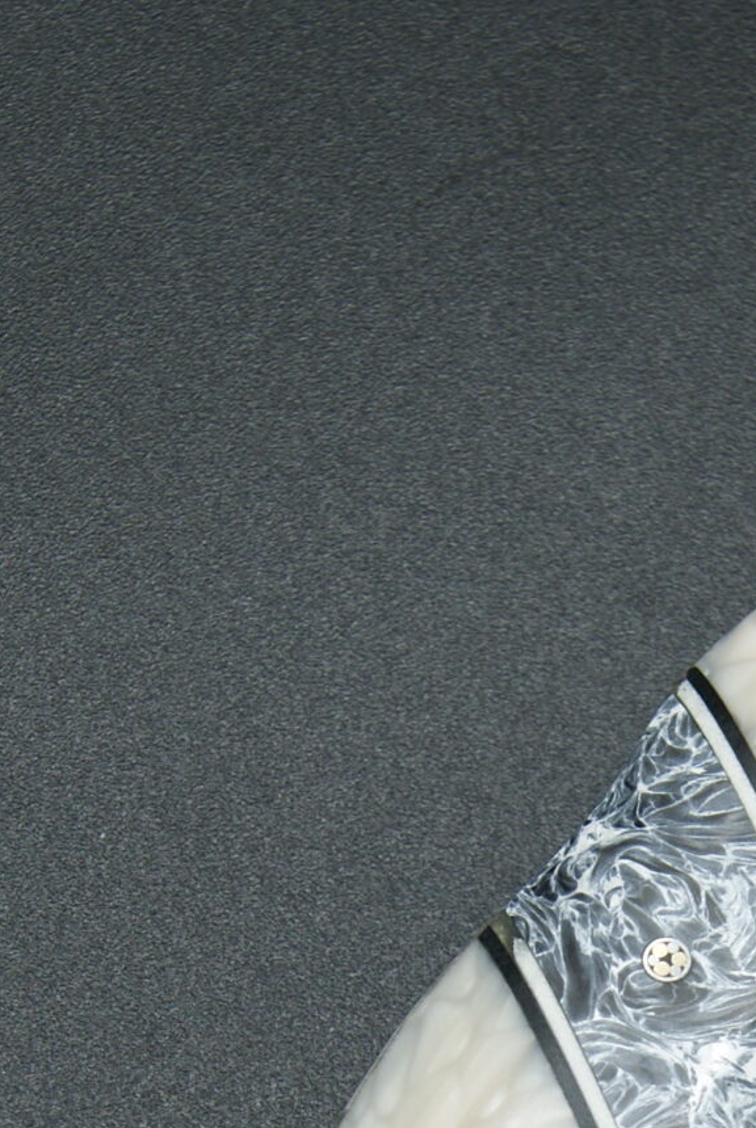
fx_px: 3925
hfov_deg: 10.9
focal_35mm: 125
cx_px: 679
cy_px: 1301
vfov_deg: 15.8
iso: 100
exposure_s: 1/60
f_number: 5.6
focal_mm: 28
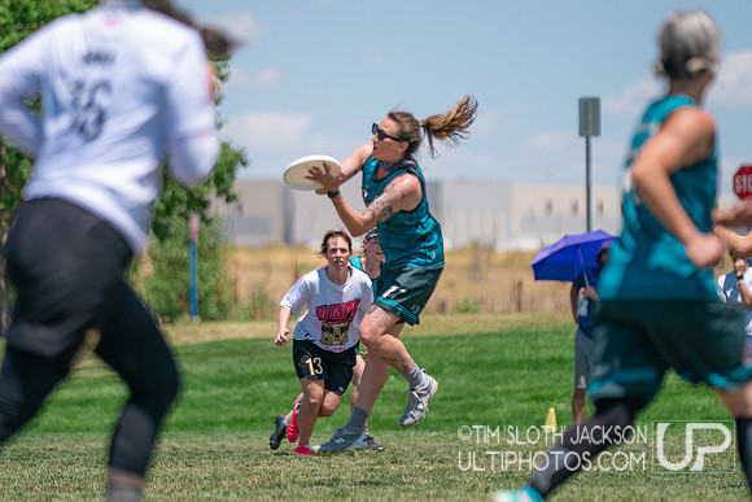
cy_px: 185
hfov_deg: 6.9
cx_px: 351
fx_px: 6192
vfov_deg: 4.6
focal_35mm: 296
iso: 200
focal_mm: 200
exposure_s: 1/4000
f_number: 2.8
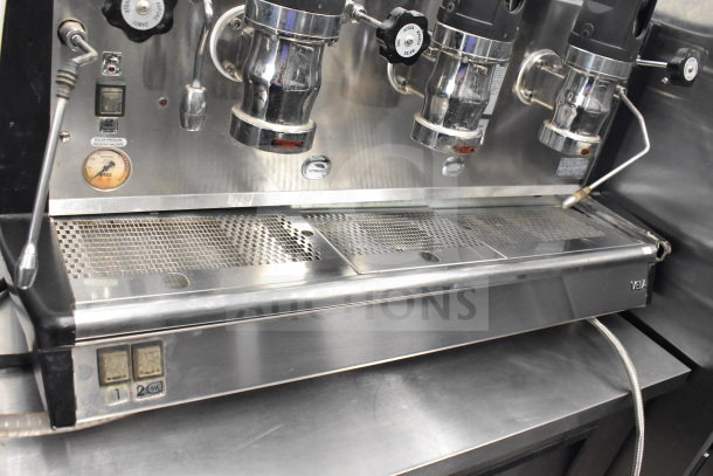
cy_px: 238
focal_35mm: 30
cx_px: 356
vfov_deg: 43.6
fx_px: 594
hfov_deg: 61.9
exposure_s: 1/100
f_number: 5
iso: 6400
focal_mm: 20
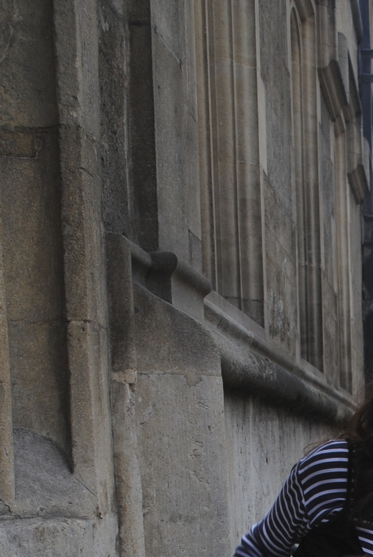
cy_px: 630
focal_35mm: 85
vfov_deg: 22.4
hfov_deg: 15.6
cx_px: 440
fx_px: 1317
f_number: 5.6
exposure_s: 1/125
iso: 160
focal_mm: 22
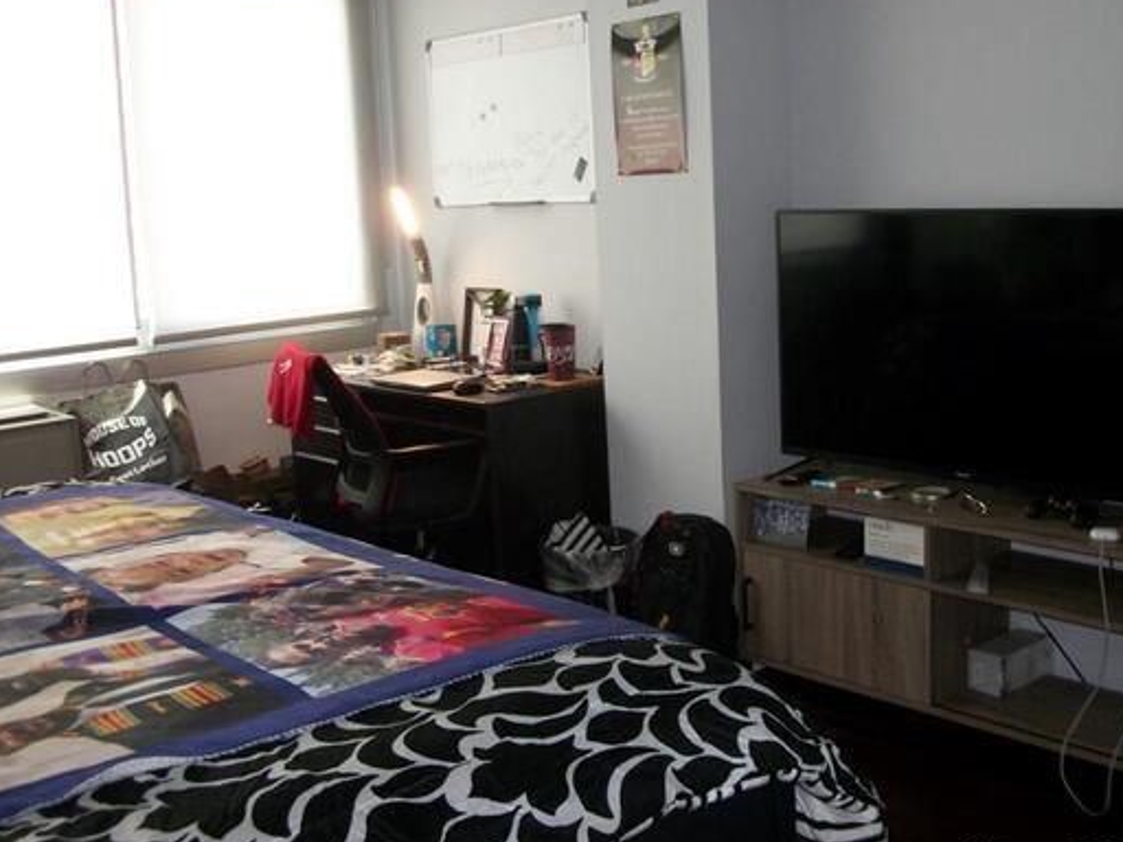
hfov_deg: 46.7
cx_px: 625
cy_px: 360
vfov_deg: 35.9
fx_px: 1298
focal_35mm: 40
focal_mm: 5.7
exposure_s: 1/60
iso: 160
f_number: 2.9
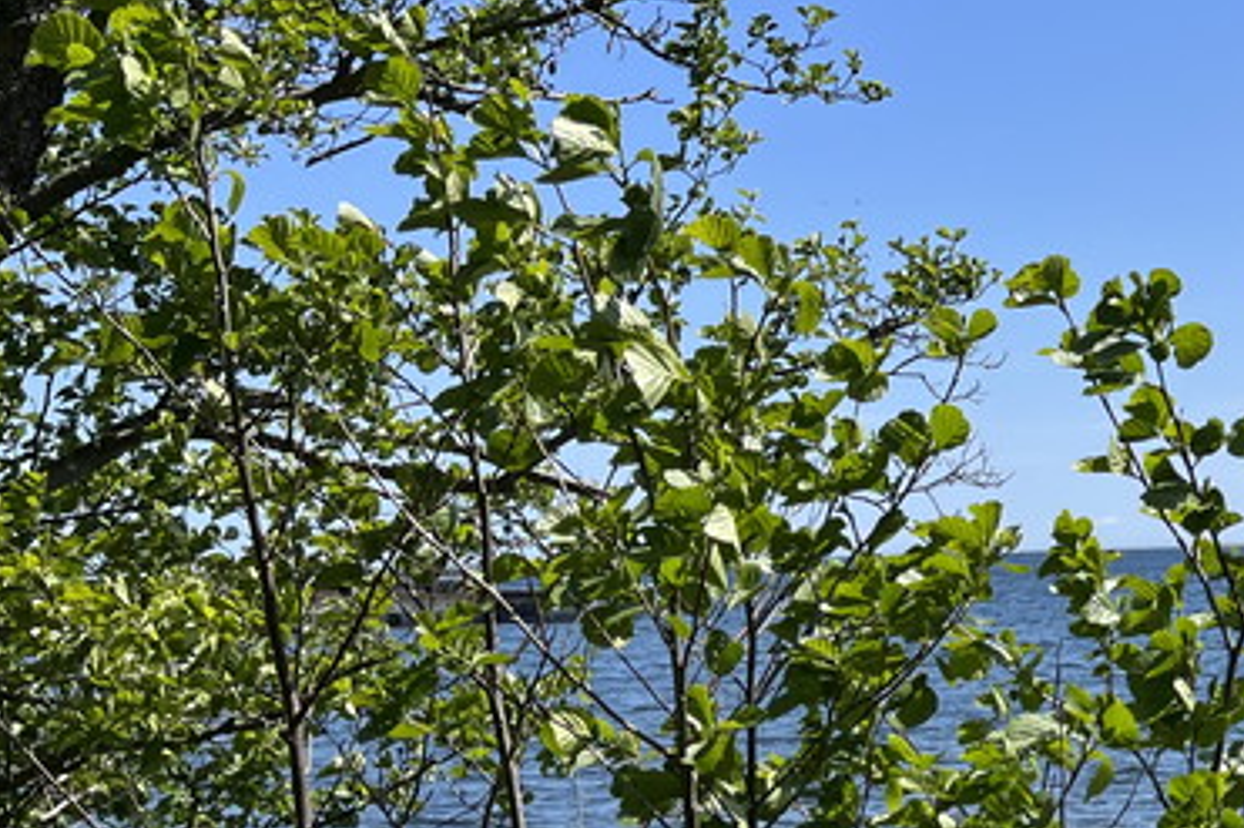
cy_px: 510
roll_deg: +2.2
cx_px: 1552
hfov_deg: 25.4
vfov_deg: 19.4
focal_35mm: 70
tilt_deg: +0.0
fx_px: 2418
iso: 50
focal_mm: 5.1
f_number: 1.6
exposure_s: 1/6494
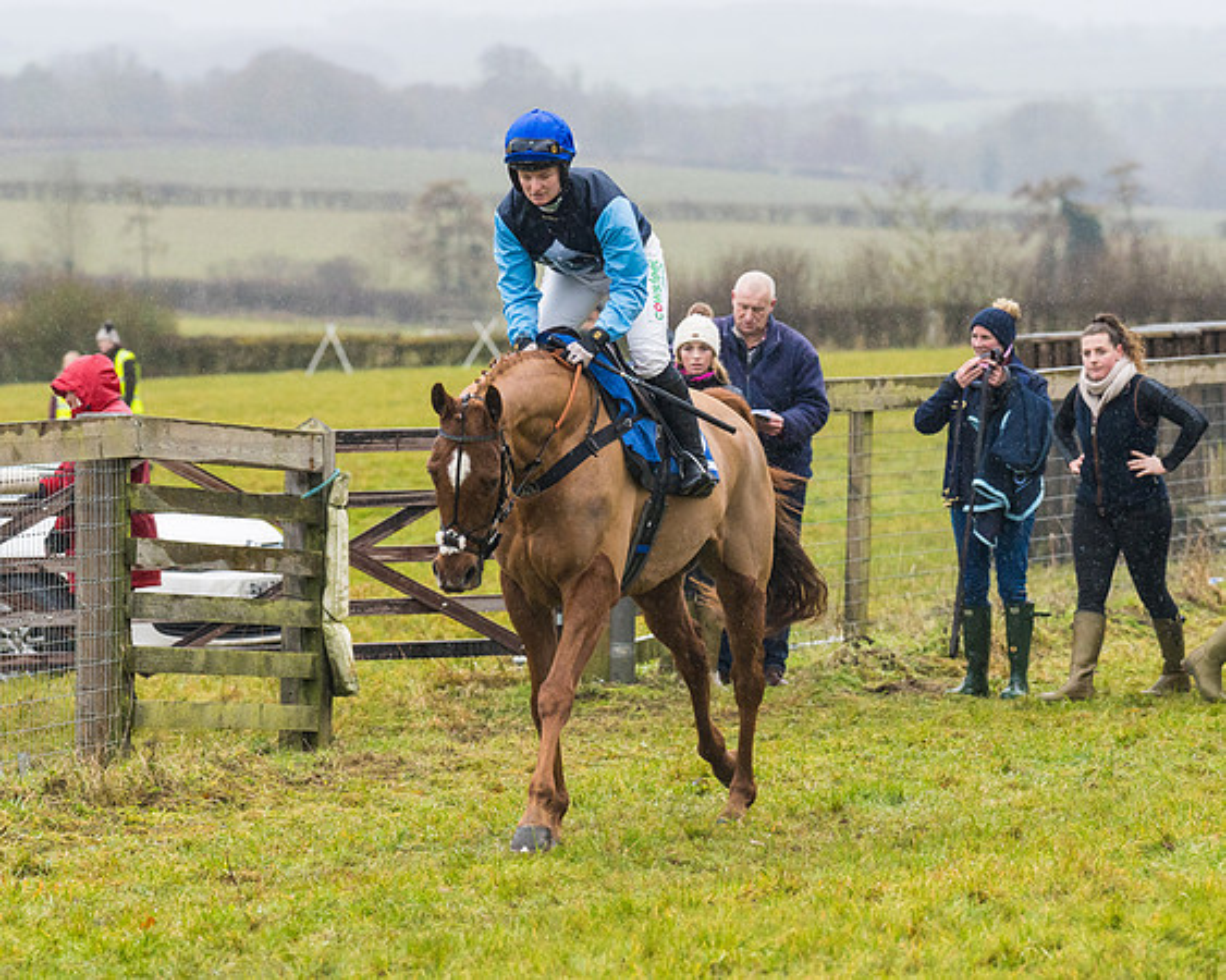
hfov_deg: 7.9
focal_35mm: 243
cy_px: 514
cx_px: 473
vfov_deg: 6.4
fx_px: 8822
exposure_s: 1/1250
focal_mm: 135
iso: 800
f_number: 4
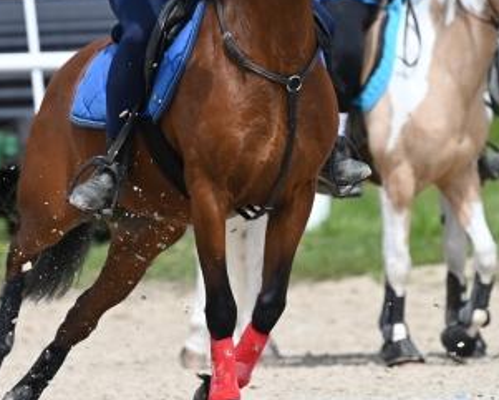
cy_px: 101
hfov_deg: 1.9
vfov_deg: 1.6
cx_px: 212
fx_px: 14714
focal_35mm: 996
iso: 360
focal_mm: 400
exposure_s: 1/1250
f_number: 5.6
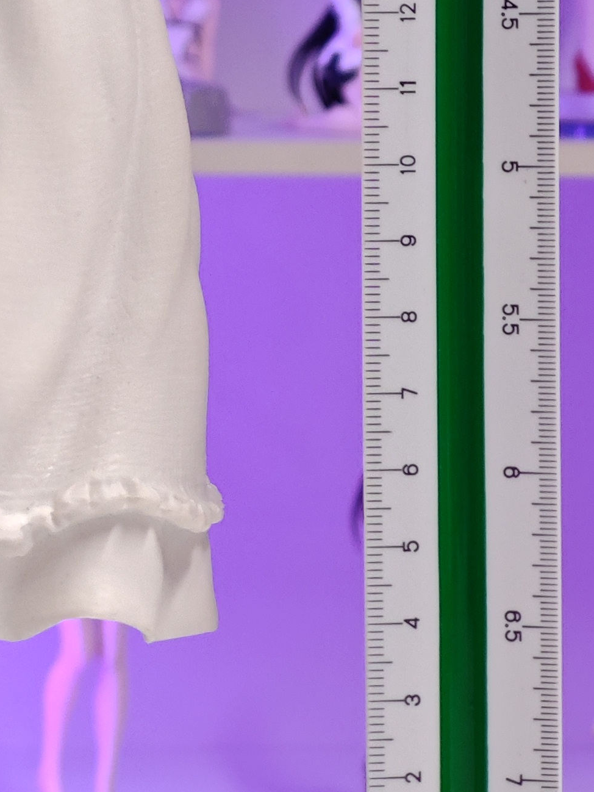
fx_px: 4600
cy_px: 131
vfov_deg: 9.8
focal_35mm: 201
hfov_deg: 7.3
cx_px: -46
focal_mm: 7.48
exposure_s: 1/18.9
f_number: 2.4
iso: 400
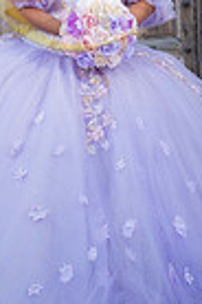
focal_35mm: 98
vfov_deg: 19.0
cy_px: -110
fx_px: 825
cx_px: 42
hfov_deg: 13.9
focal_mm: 20
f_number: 2.8
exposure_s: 1/640
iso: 125
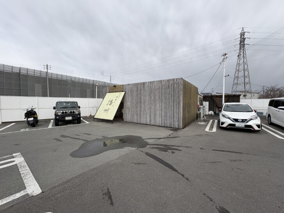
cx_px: 142
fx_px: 115
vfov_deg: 85.7
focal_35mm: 14
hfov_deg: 102.1
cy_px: 106
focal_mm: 2.22
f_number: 2.2
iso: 40
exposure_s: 1/1217
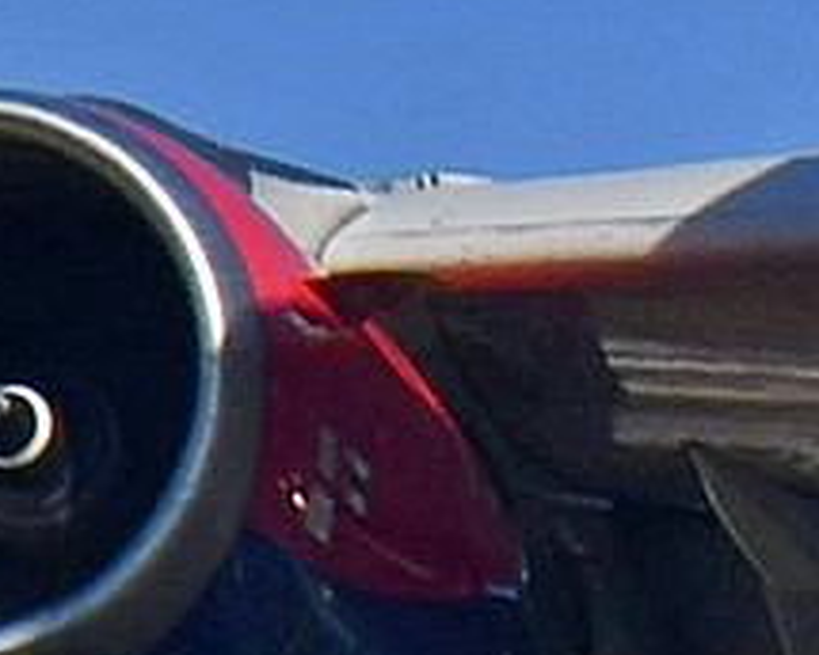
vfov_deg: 0.4
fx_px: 101781
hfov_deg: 0.5
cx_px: 2228
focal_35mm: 4199
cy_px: 154
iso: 160
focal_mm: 400
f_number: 11
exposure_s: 1/800
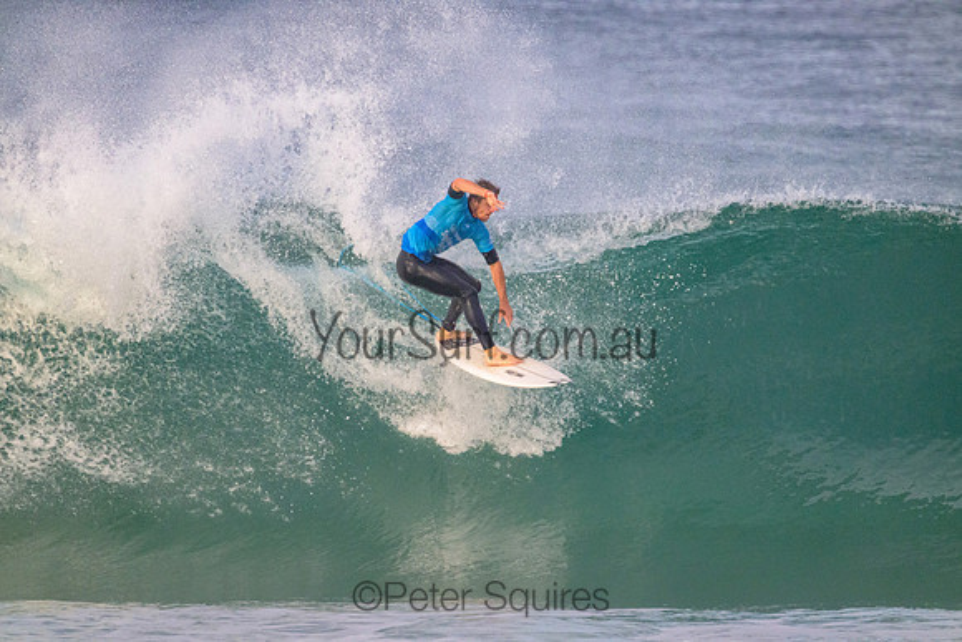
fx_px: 21382
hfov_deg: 2.6
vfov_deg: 1.7
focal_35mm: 800
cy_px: 321
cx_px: 481
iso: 4000
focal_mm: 800
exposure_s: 1/2000
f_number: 11
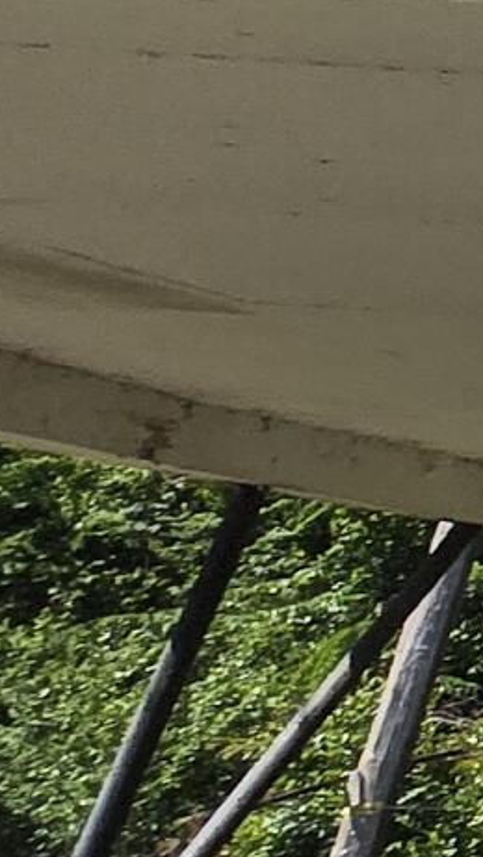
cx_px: 2640
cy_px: -174
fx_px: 2094
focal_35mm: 92
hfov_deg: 5.7
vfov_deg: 21.5
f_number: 2.2
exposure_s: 1/978
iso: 25
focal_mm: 1.7
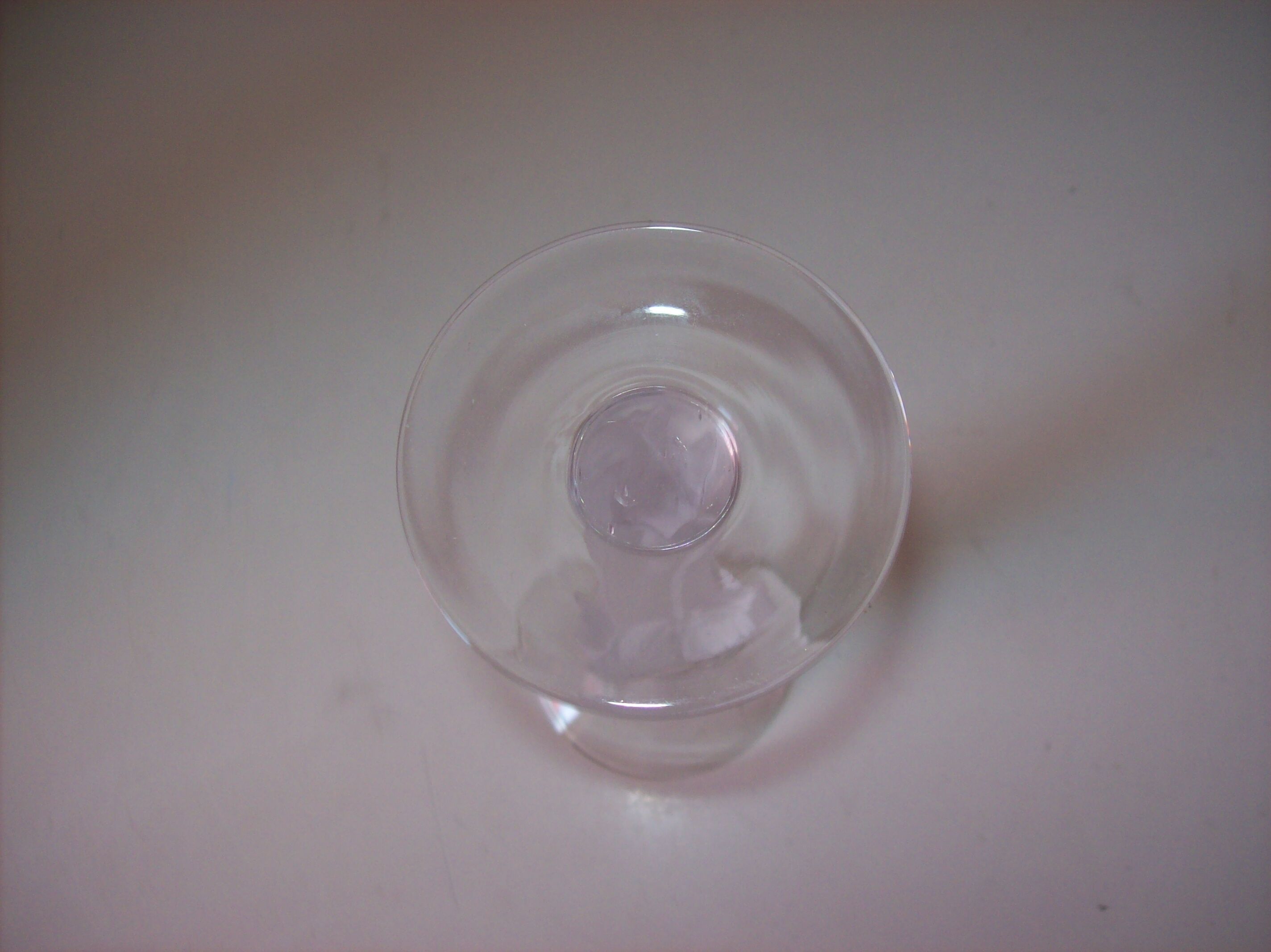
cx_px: 636
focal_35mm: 36
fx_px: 1321
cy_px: 476
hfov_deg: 51.4
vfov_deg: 39.6
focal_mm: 6
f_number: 2.7
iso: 80
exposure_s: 1/64
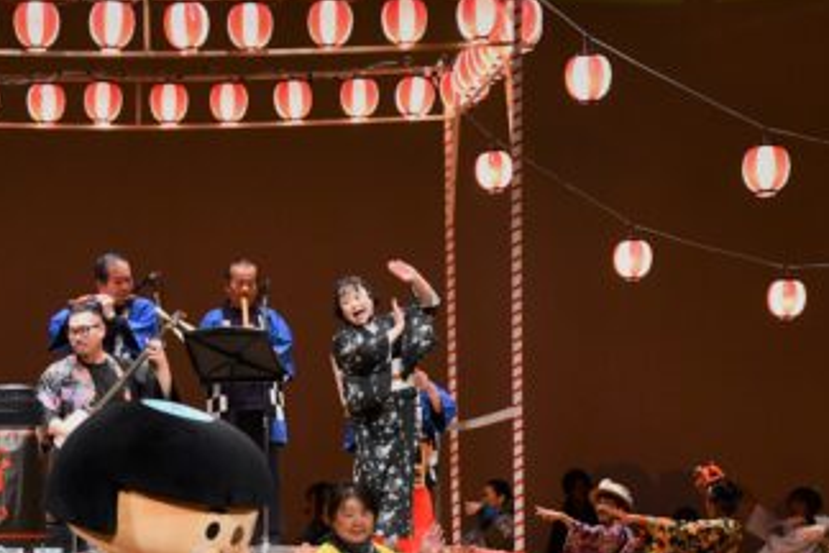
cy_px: 529
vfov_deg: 8.9
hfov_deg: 13.3
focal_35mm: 154
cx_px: 189
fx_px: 3546
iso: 1100
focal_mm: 52
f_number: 6.3
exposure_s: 1/160
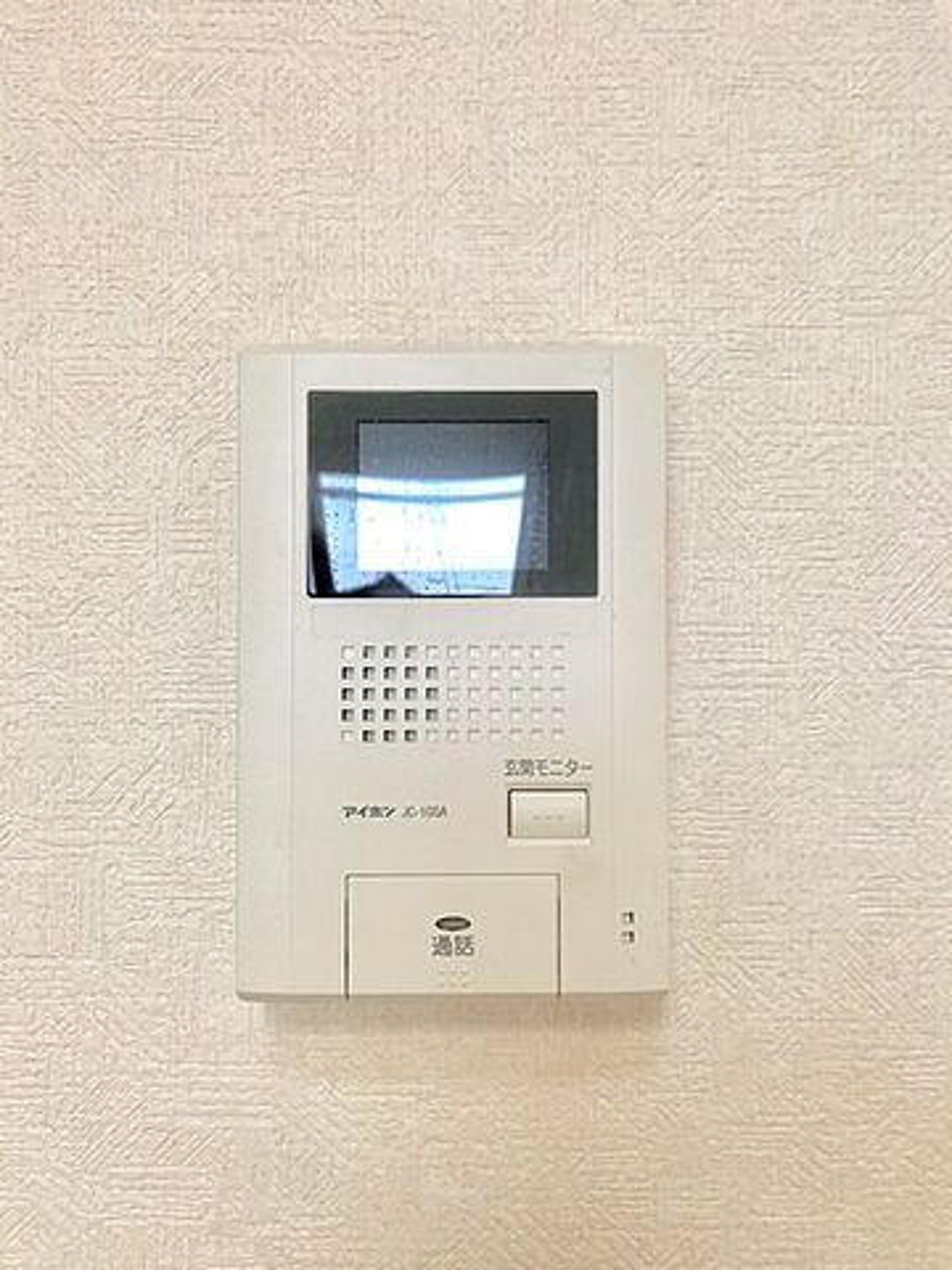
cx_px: 476
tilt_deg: +0.5
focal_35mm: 28
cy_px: 635
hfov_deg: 49.7
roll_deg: +0.4
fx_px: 1027
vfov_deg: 63.4
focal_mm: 3.99
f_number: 1.8
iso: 25
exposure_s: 1/100
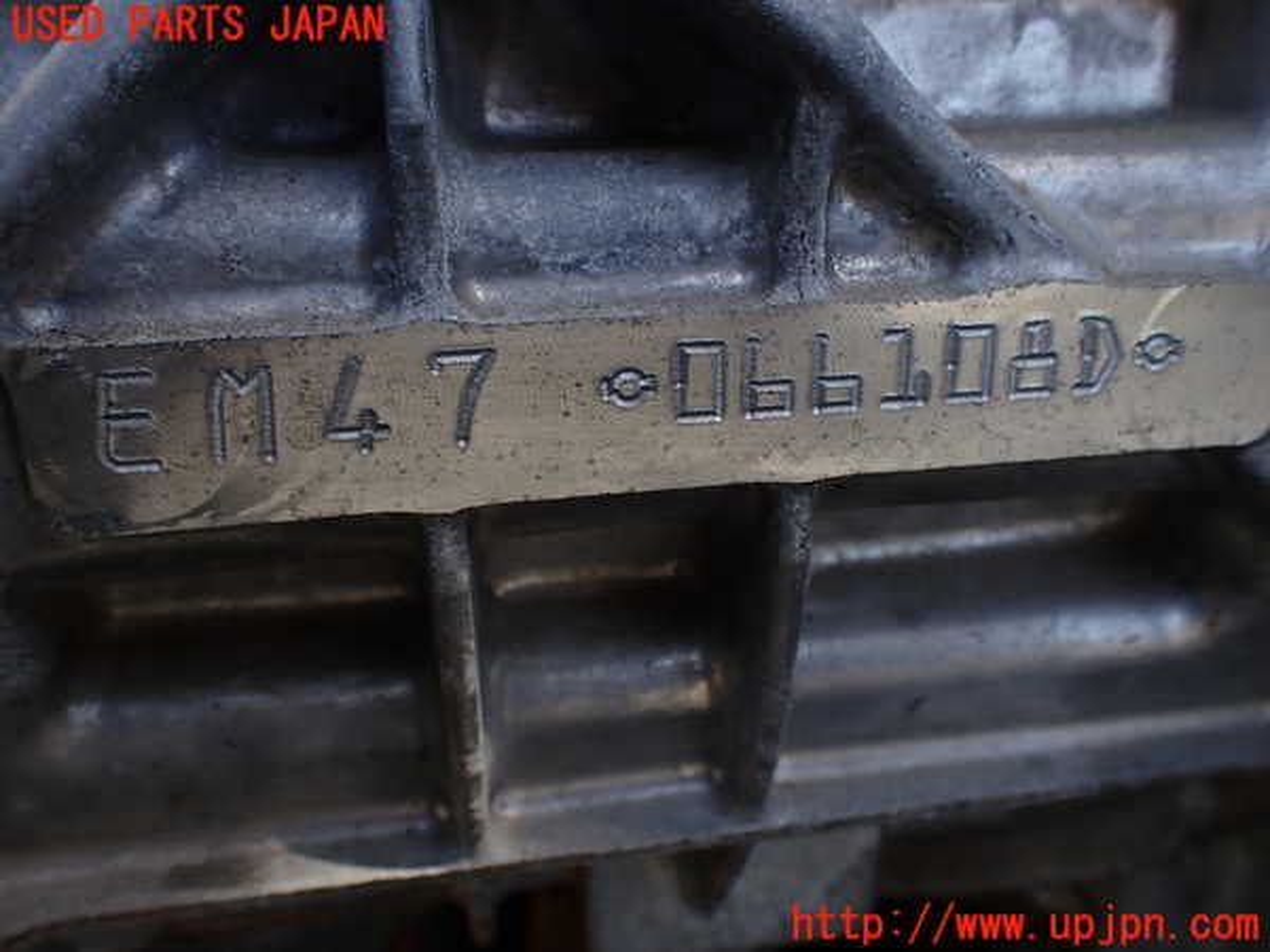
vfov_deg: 46.8
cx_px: 635
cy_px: 476
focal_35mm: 30
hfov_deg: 60.0
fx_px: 1101
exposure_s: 1/250
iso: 100
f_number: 3.2
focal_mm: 5.4
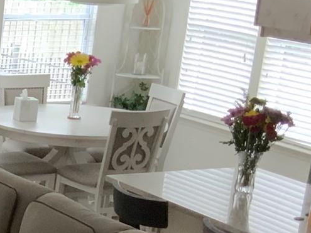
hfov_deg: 15.1
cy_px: 374
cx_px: -173
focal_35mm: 120
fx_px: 1078
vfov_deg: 11.7
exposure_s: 1/60
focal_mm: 3
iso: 160
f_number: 1.8
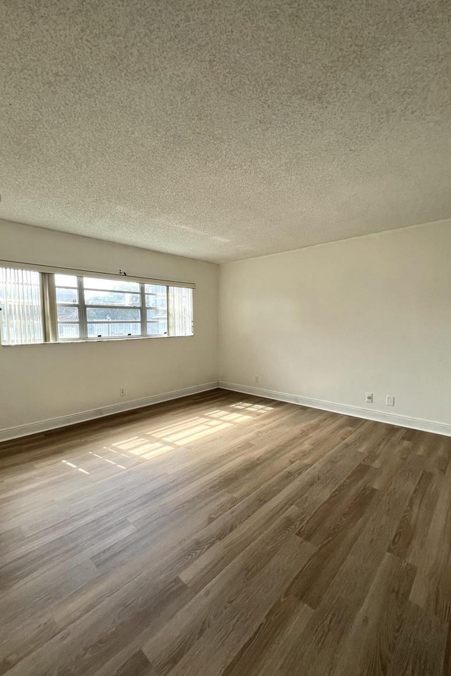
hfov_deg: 81.2
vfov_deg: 104.2
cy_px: 348
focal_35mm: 14
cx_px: 225
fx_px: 263
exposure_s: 1/99
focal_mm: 1.57
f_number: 1.8
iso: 32
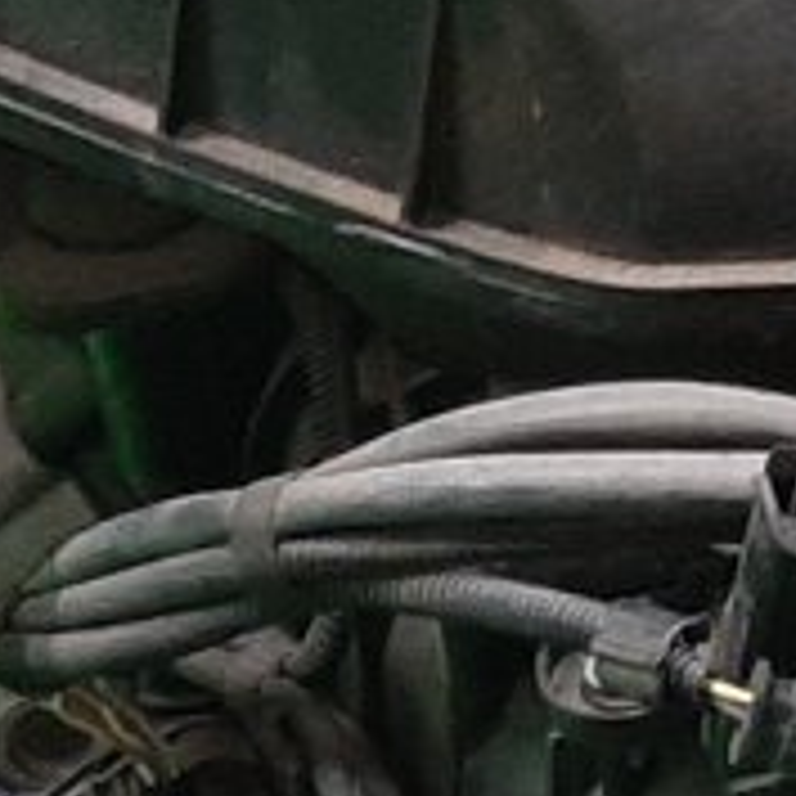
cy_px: 1821
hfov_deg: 9.3
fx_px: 4865
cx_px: 621
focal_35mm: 187
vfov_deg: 8.6
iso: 201
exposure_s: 1/50
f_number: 1.7
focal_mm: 3.93
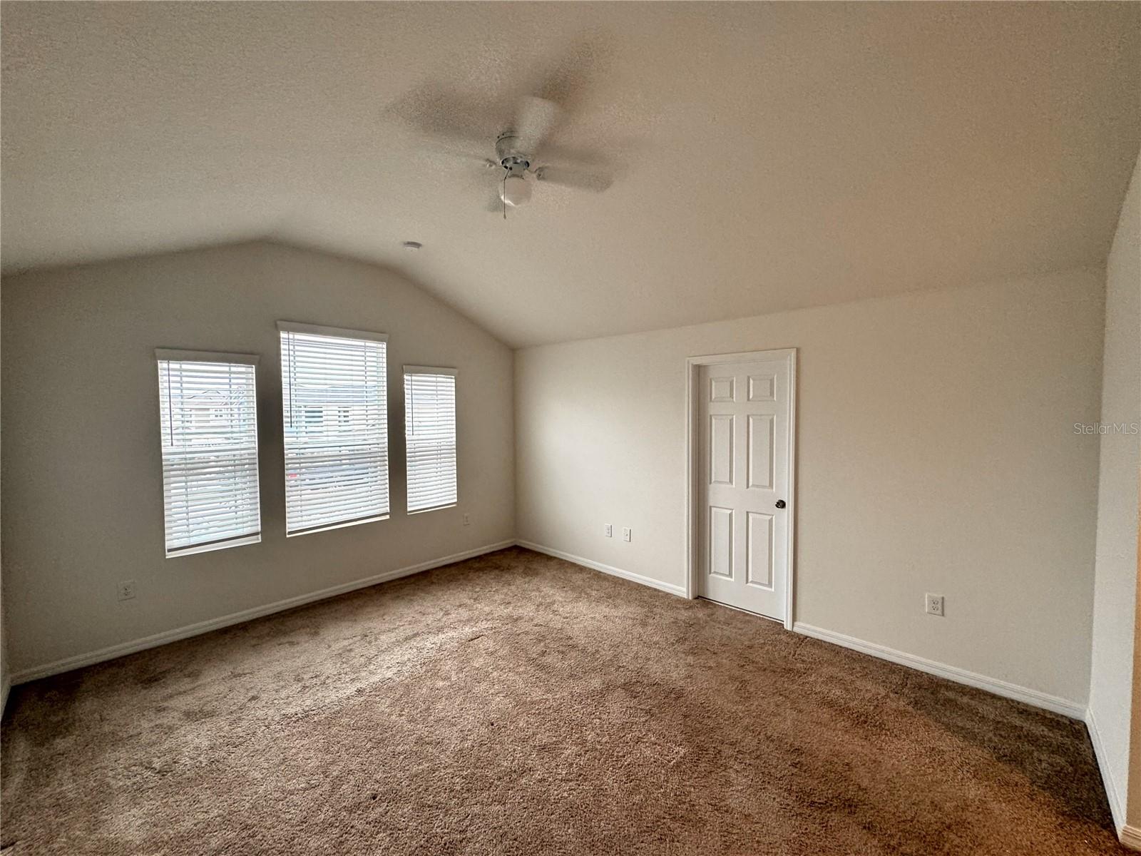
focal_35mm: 14
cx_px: 570
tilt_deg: -2.5
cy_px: 428
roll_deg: +0.2
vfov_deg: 85.7
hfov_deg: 102.1
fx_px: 461
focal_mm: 2.22
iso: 125
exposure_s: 1/120
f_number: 2.2
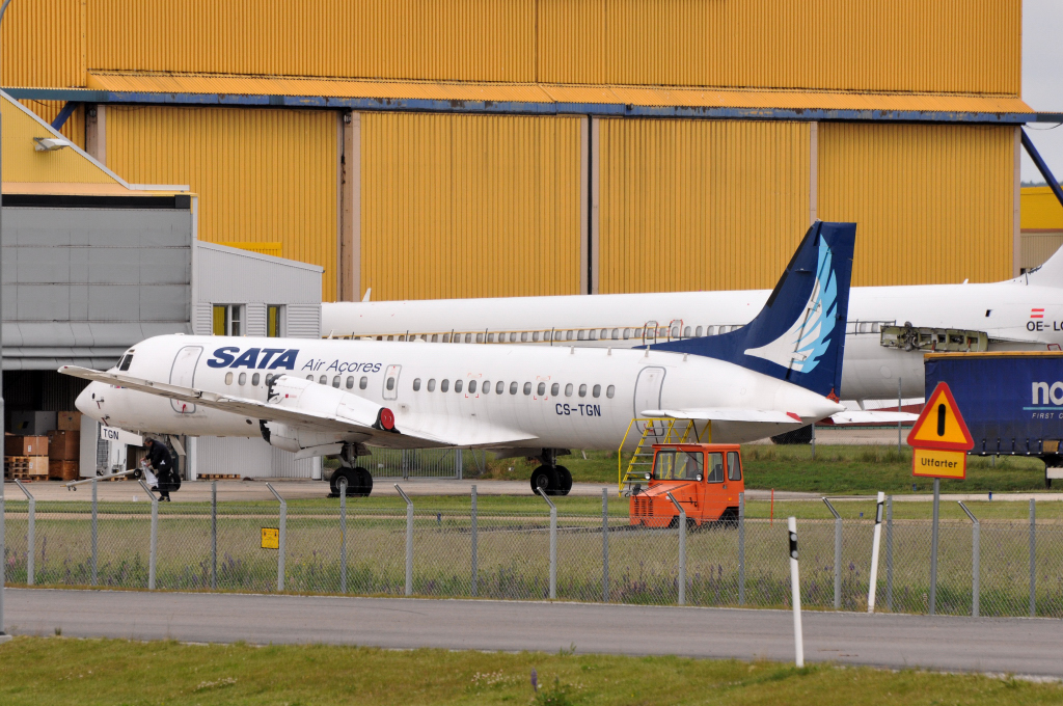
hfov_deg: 4.6
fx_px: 13271
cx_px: 532
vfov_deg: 3.0
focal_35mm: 450
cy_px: 353
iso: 500
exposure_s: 1/1000
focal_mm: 300
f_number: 8
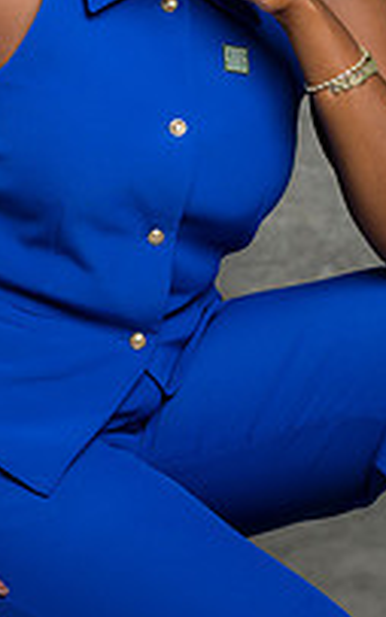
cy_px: 161
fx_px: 3229
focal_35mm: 192
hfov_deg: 6.8
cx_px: 176
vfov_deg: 10.9
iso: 125
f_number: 5
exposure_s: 1/200
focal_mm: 85
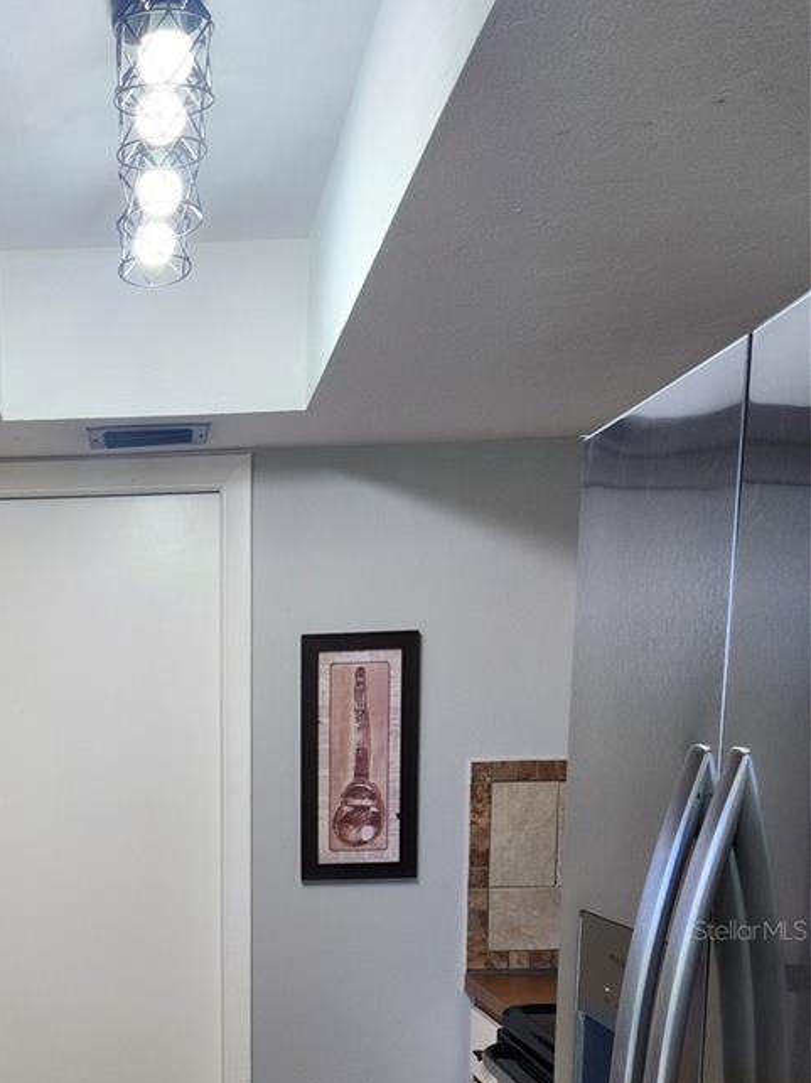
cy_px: 929
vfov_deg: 41.2
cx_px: 54
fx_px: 1344
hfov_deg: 31.7
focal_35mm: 43
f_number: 1.8
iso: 100
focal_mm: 5.4
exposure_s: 1/120
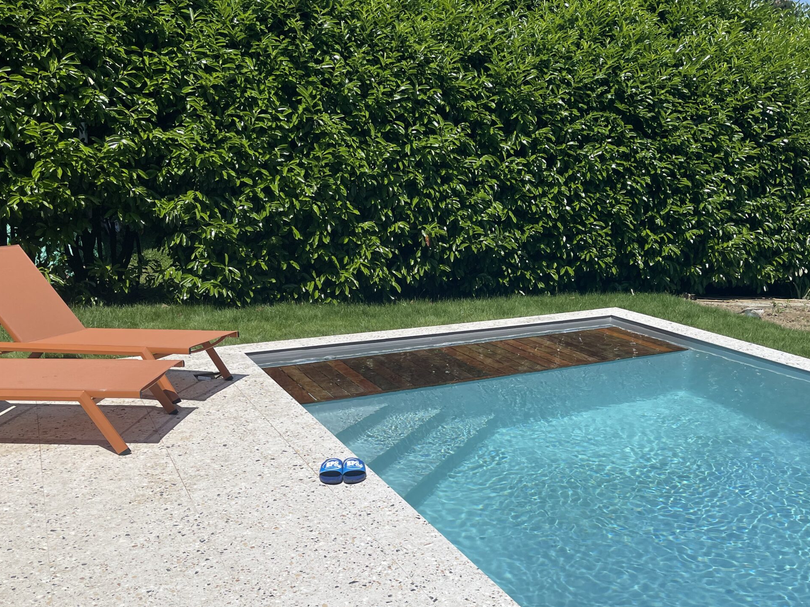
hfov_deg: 52.6
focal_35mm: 35
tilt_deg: -16.7
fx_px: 819
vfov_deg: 40.4
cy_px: 381
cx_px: 431
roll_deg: -0.4
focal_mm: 5.1
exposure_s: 1/6993
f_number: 1.6
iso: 32
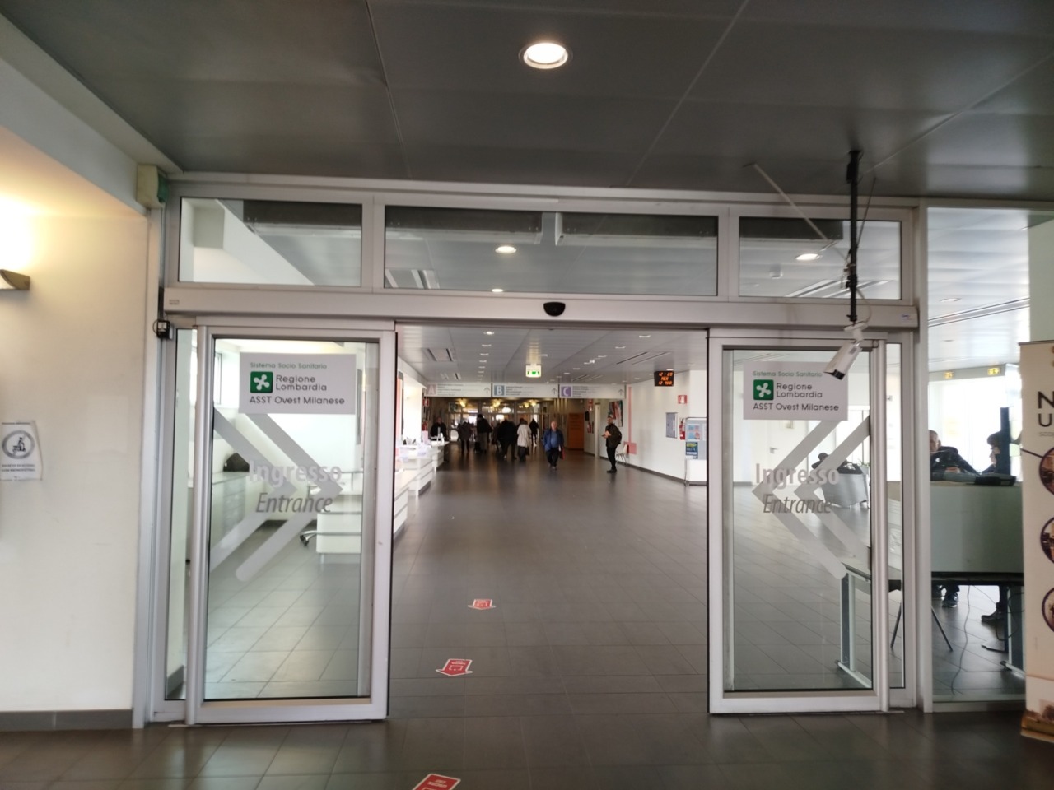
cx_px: 527
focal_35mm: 24
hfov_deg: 71.6
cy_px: 395
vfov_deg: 56.8
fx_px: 731
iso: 160
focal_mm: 5.31
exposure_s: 1/50
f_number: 1.7
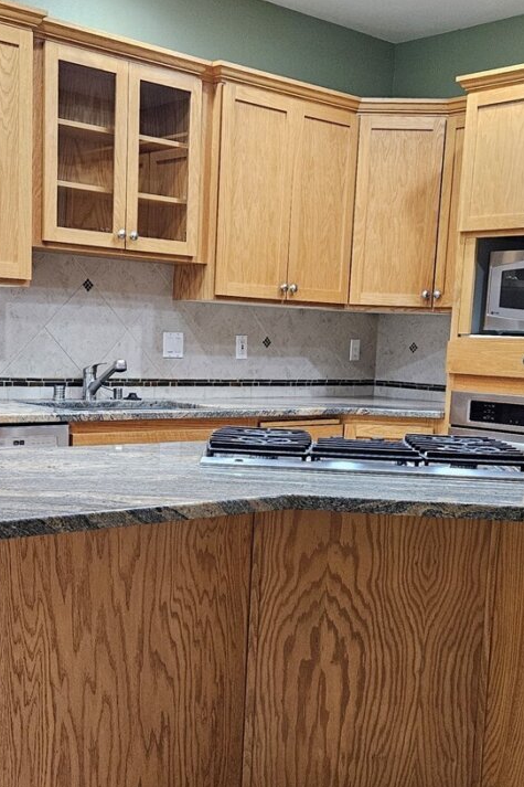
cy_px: 489
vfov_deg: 41.6
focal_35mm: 47
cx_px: 226
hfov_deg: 28.6
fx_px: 1027
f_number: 1.8
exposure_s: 1/120
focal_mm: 5.4
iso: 640
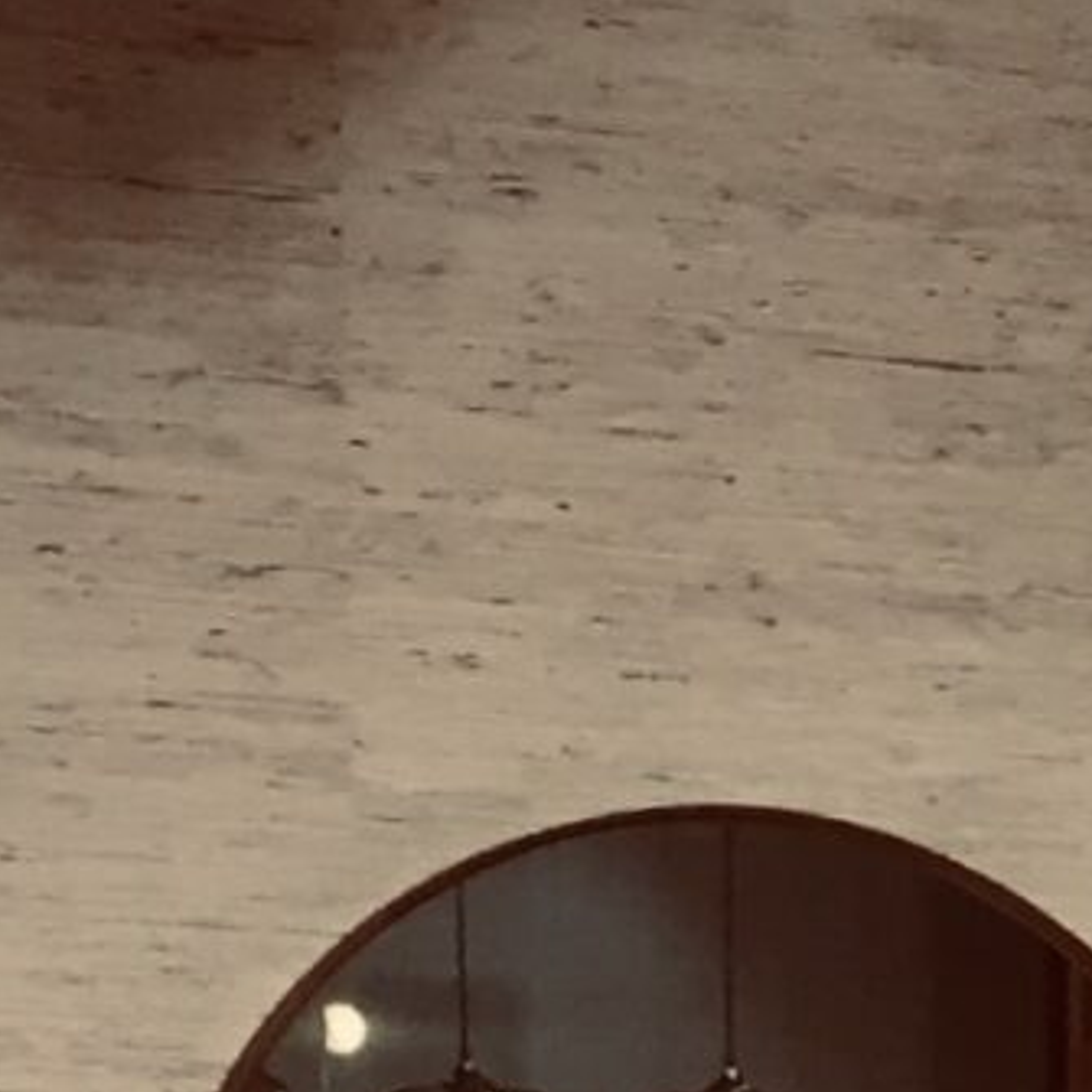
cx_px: 2164
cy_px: 2696
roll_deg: +1.1
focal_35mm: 196
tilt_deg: -8.3
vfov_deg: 8.2
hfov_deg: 8.5
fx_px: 6995
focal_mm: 4.15
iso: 40
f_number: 2.2
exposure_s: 1/33
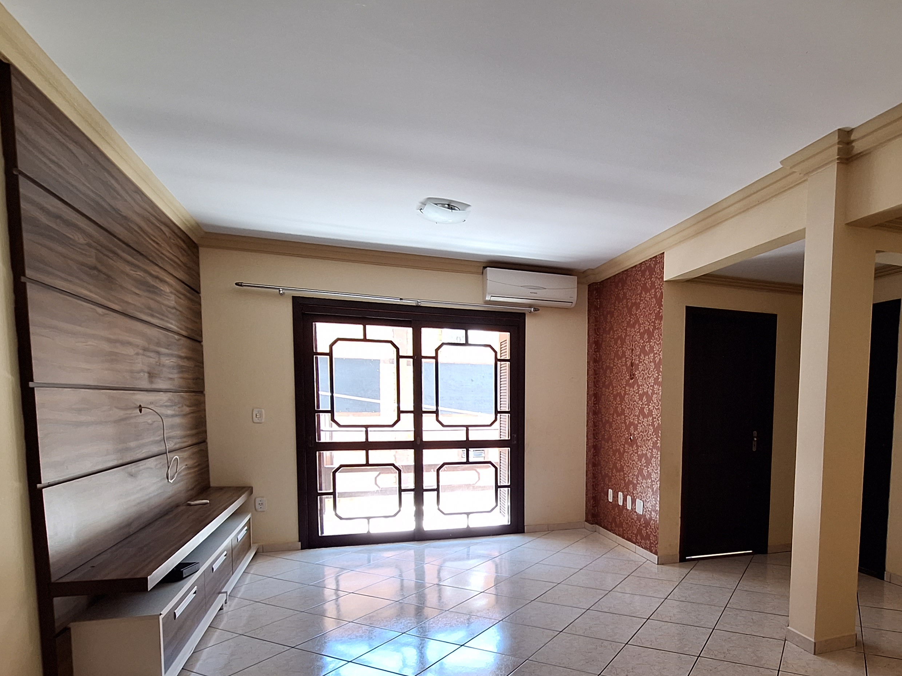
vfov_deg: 61.6
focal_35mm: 21
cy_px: 462
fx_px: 547
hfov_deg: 76.7
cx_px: 594
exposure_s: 1/50
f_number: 2.2
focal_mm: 1.74
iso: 100
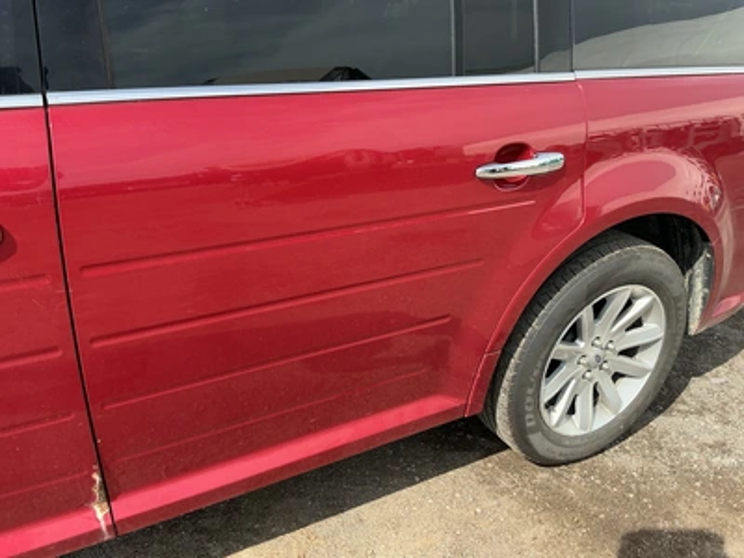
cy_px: 279
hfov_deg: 63.4
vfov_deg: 49.7
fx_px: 602
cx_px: 372
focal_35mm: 28
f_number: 1.8
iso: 25
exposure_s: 1/593
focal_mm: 3
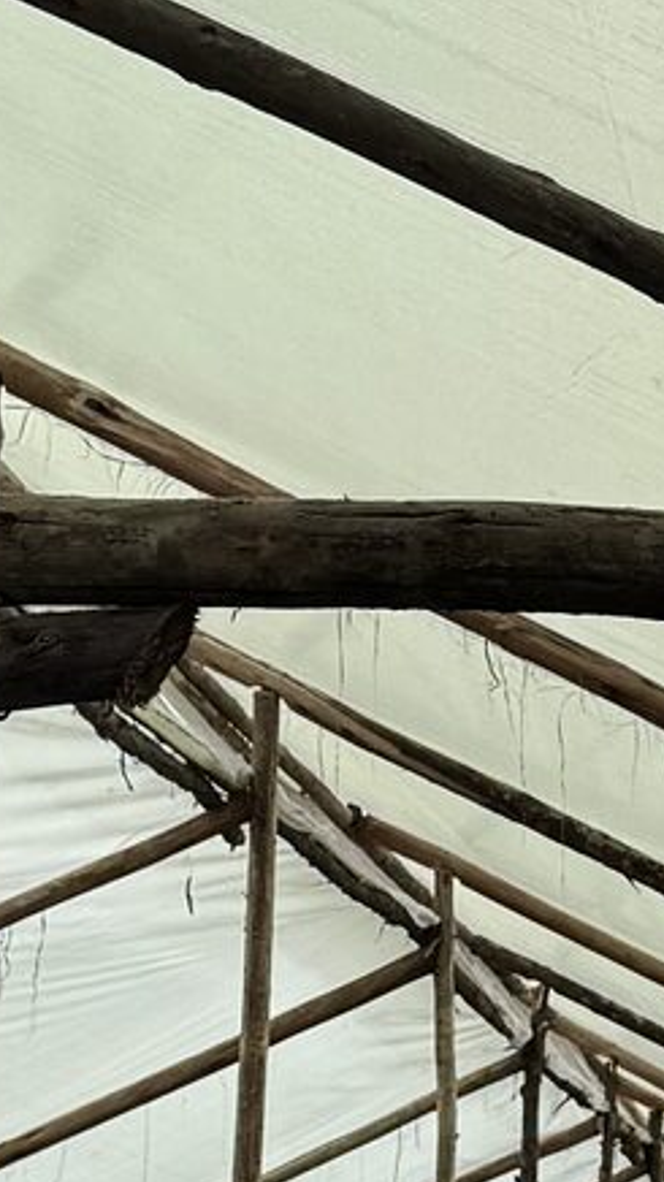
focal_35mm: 144
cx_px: 1187
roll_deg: -2.3
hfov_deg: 8.1
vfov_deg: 14.6
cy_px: 1285
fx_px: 4511
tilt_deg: +3.4
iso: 80
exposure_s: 1/4049
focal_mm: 6.76
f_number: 1.78
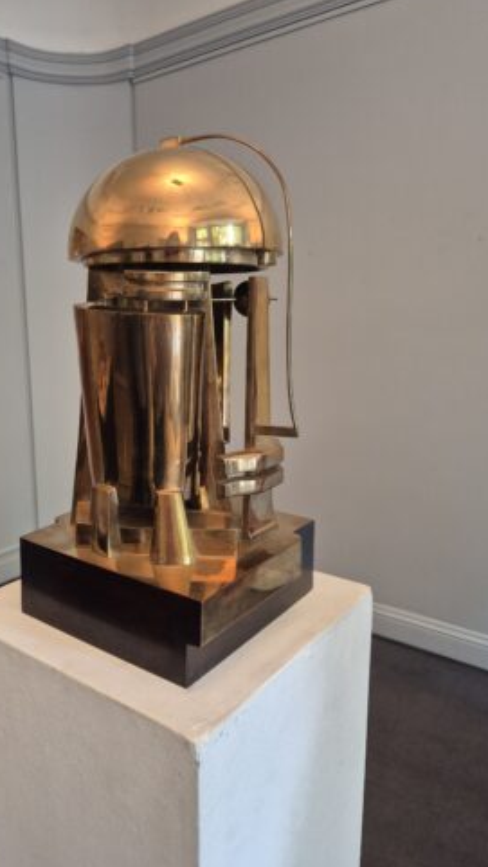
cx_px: 170
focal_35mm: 26
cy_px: 432
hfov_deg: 43.9
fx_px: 598
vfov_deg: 71.9
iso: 400
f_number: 1.8
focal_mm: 5.4
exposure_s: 1/100
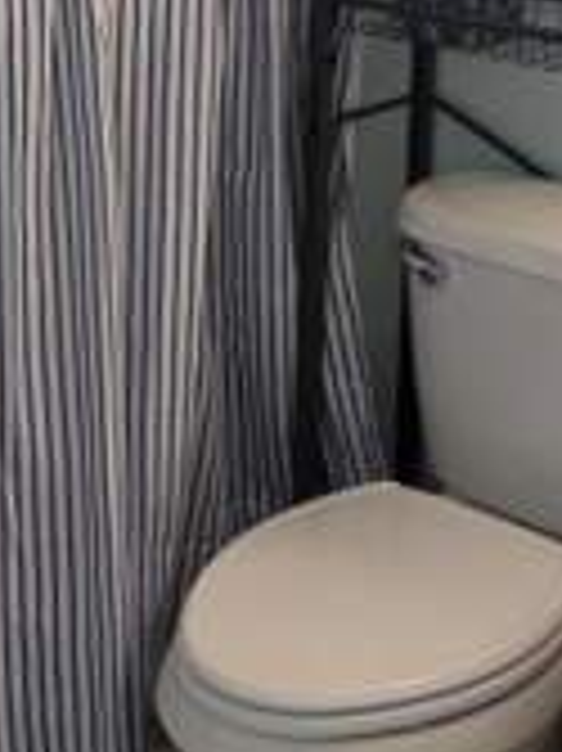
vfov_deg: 21.1
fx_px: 1907
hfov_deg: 16.8
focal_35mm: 88
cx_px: 292
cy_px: -81
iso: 200
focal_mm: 5.4
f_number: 1.8
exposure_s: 1/120
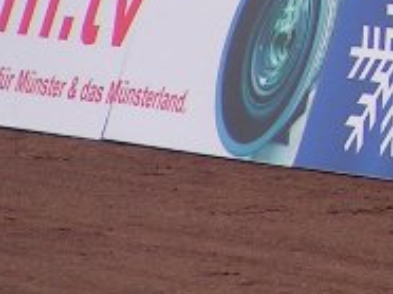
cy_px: -209
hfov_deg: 1.5
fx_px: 14513
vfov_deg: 1.2
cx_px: 735
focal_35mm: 1280
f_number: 4
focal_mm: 45.4
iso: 50
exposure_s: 1/400
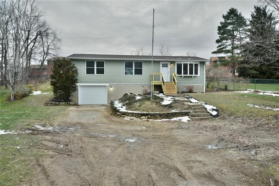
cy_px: 93
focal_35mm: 30
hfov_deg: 61.9
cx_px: 140
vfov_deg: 43.6
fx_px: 232
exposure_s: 1/80
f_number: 4.5
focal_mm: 20
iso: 100
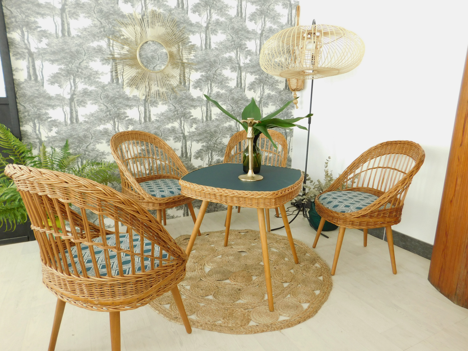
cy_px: 176
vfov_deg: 58.9
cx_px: 234
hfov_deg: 73.9
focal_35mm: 23
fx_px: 311
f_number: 3
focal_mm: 4
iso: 125
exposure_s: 1/25
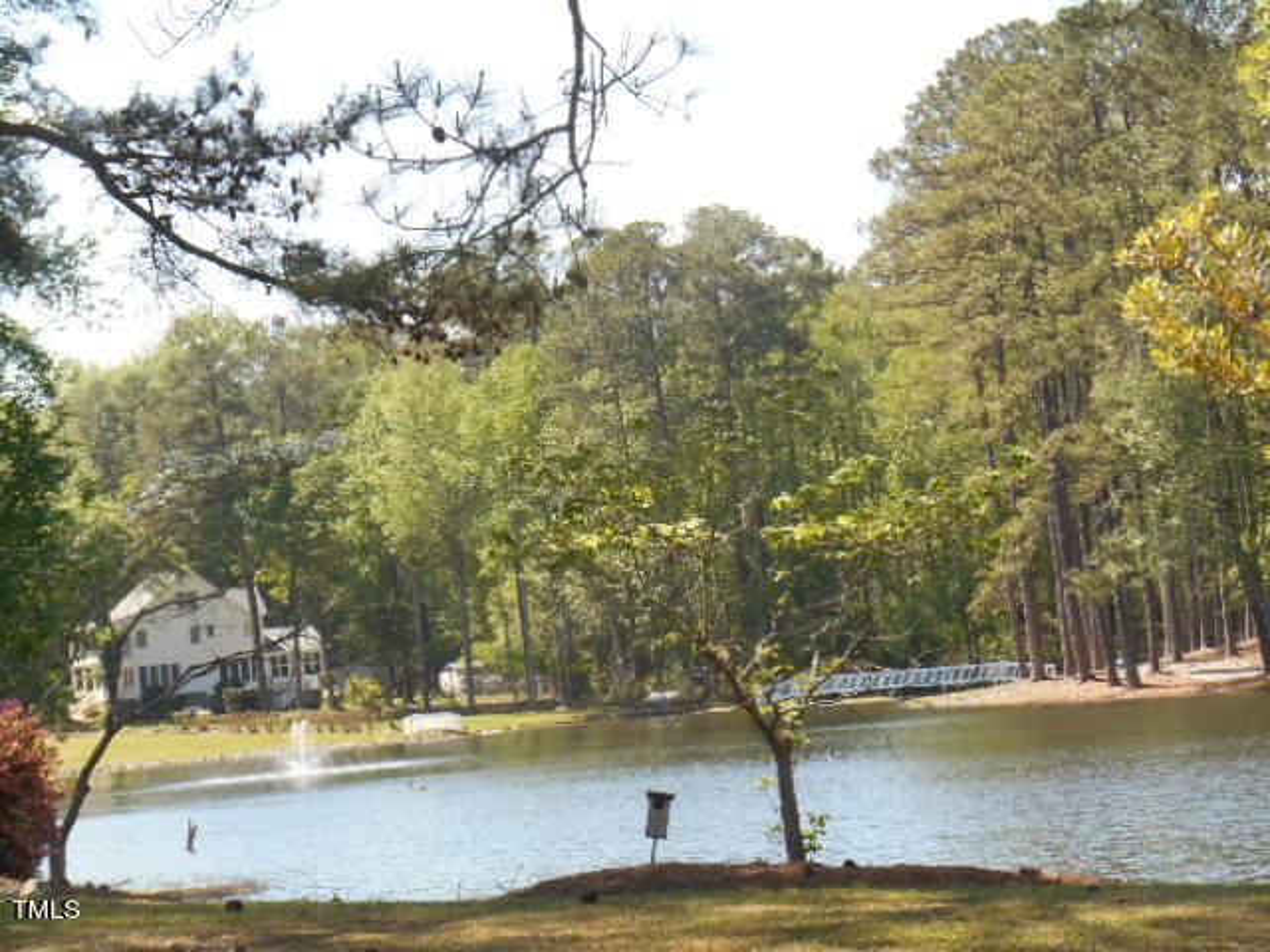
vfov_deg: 14.1
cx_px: 635
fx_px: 3852
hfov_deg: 18.7
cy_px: 476
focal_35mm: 105
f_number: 5.1
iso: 80
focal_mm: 18.8
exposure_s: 1/125
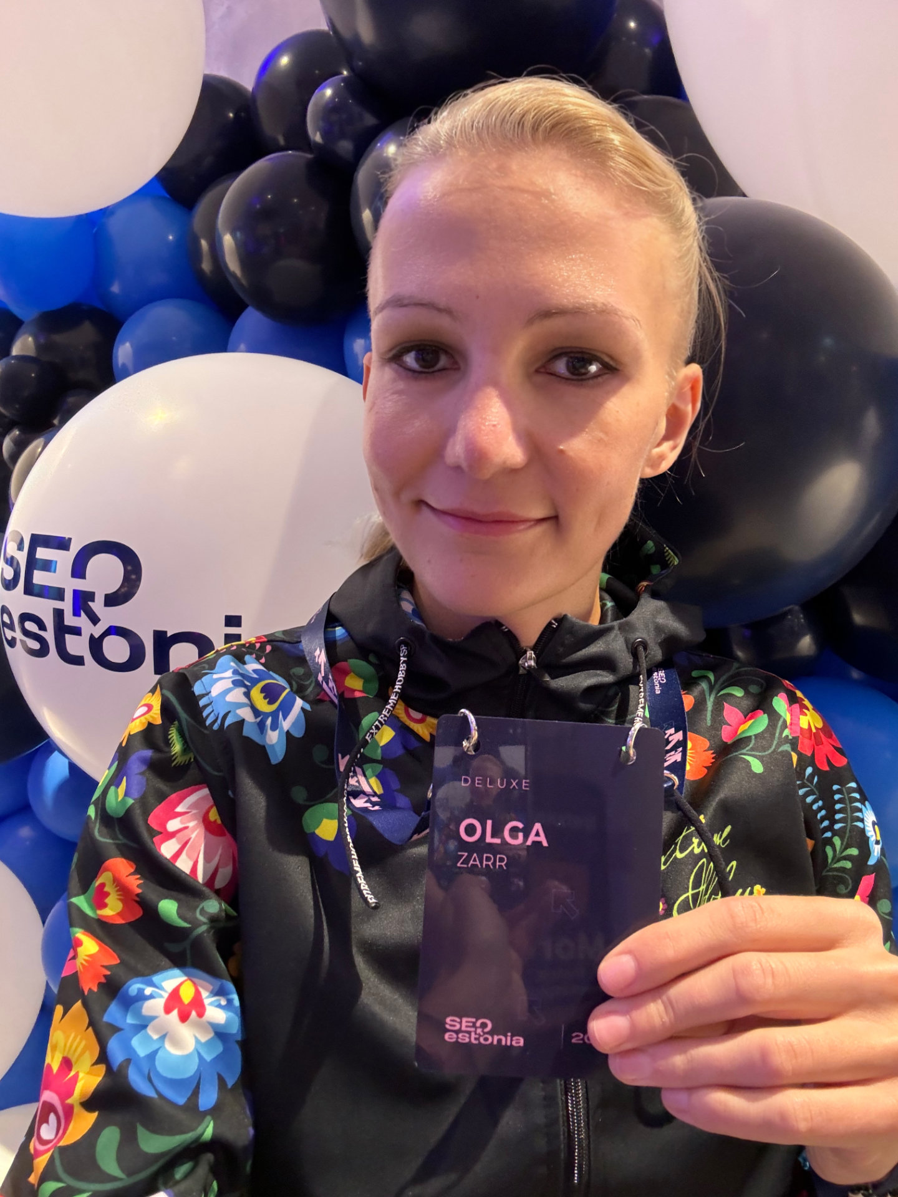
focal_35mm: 23
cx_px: 449
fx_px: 796
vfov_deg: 73.9
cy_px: 598
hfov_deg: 58.9
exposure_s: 1/30
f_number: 1.9
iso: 320
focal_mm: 2.7
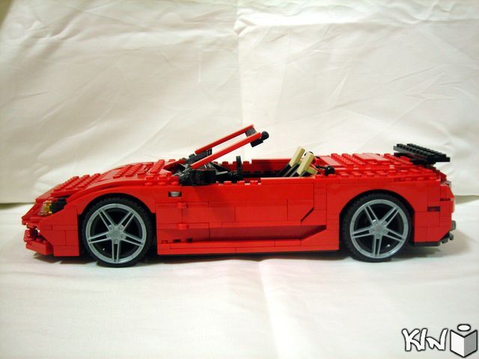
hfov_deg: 40.4
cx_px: 240
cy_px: 180
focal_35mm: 47
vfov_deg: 30.9
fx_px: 650
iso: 135
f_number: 3.4
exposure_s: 1/3.9
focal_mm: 7.8
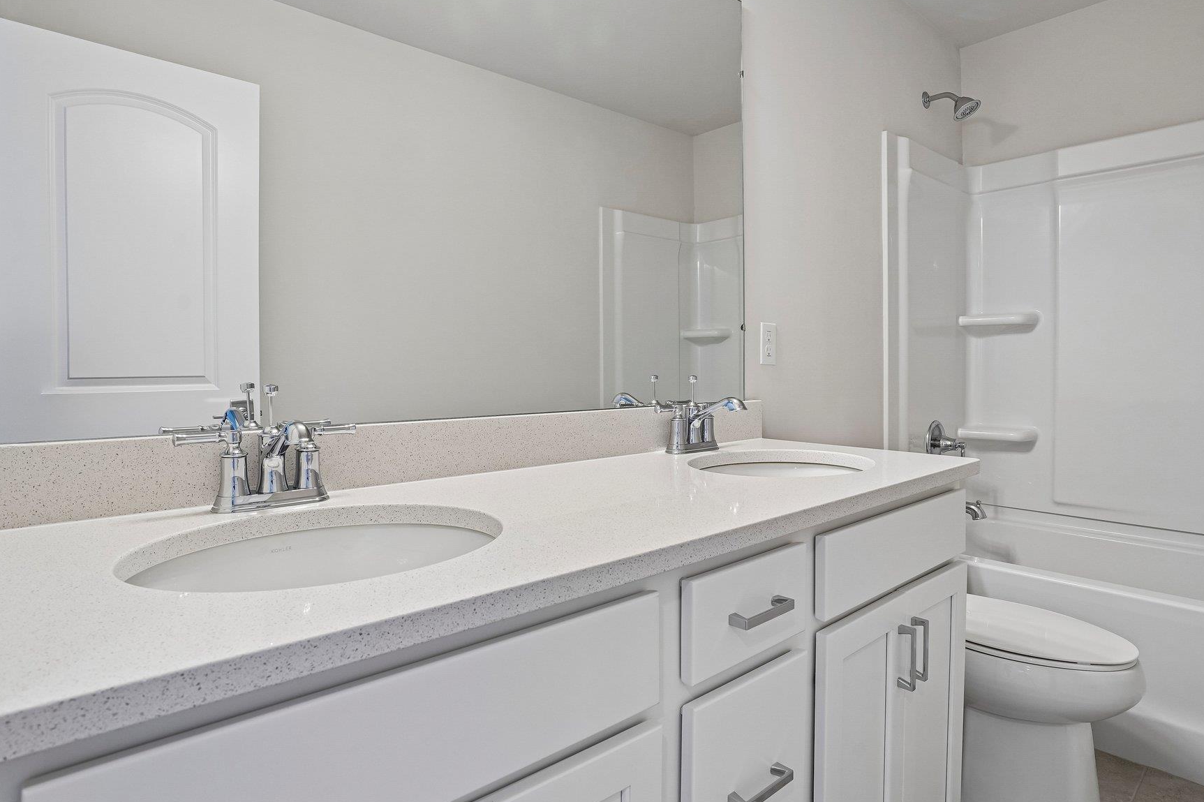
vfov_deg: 64.5
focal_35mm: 19
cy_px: 377
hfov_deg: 86.9
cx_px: 576
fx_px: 635
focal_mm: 16
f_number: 8
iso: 400
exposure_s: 1/20
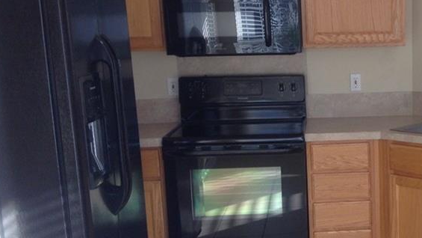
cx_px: 373
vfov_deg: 18.5
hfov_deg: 31.0
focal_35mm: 65
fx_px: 727
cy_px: 153
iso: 40
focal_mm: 3.3
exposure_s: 1/60
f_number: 2.4
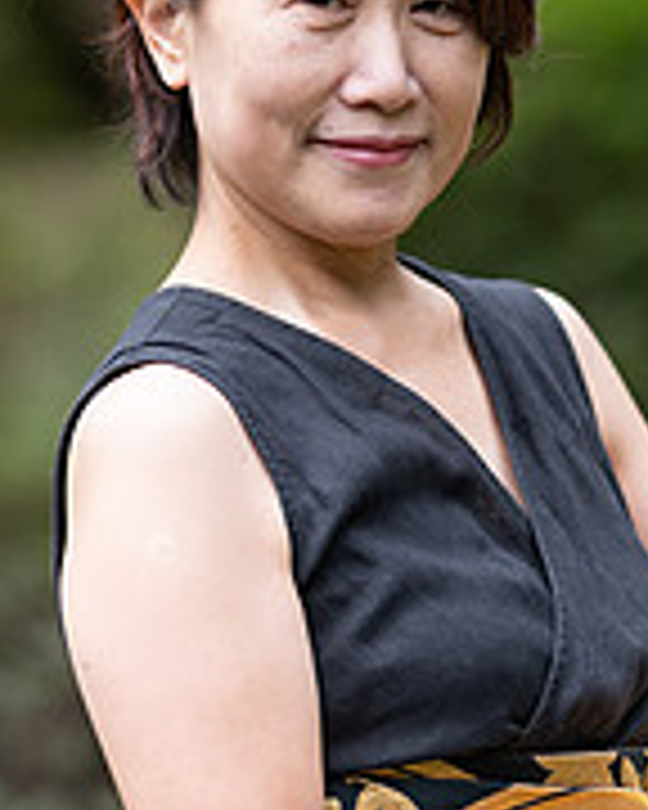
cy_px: 544
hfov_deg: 6.3
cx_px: 504
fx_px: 5897
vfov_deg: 7.9
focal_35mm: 246
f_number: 2.2
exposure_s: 1/250
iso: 180
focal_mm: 105
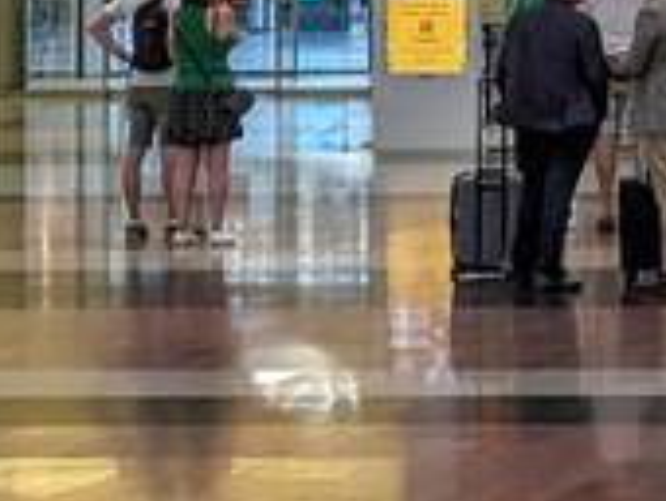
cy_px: -164
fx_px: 3911
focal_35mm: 203
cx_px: 1203
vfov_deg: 7.3
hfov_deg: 9.3
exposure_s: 1/150
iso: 94
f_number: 1.9
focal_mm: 6.8
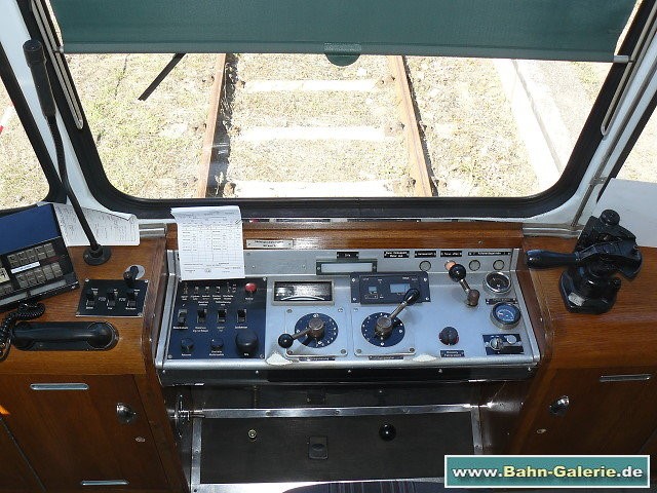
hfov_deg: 51.4
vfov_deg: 39.7
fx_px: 683
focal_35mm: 36
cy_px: 246
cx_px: 328
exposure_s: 1/125
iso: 100
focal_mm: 6
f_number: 4
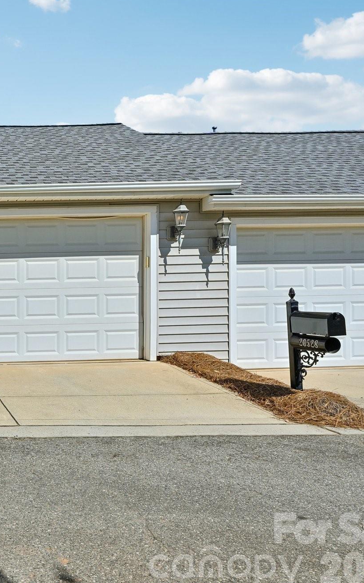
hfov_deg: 37.4
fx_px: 441
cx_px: -39
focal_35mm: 28
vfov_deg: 66.9
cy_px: 297
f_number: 8
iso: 100
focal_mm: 17.5
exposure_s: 1/640
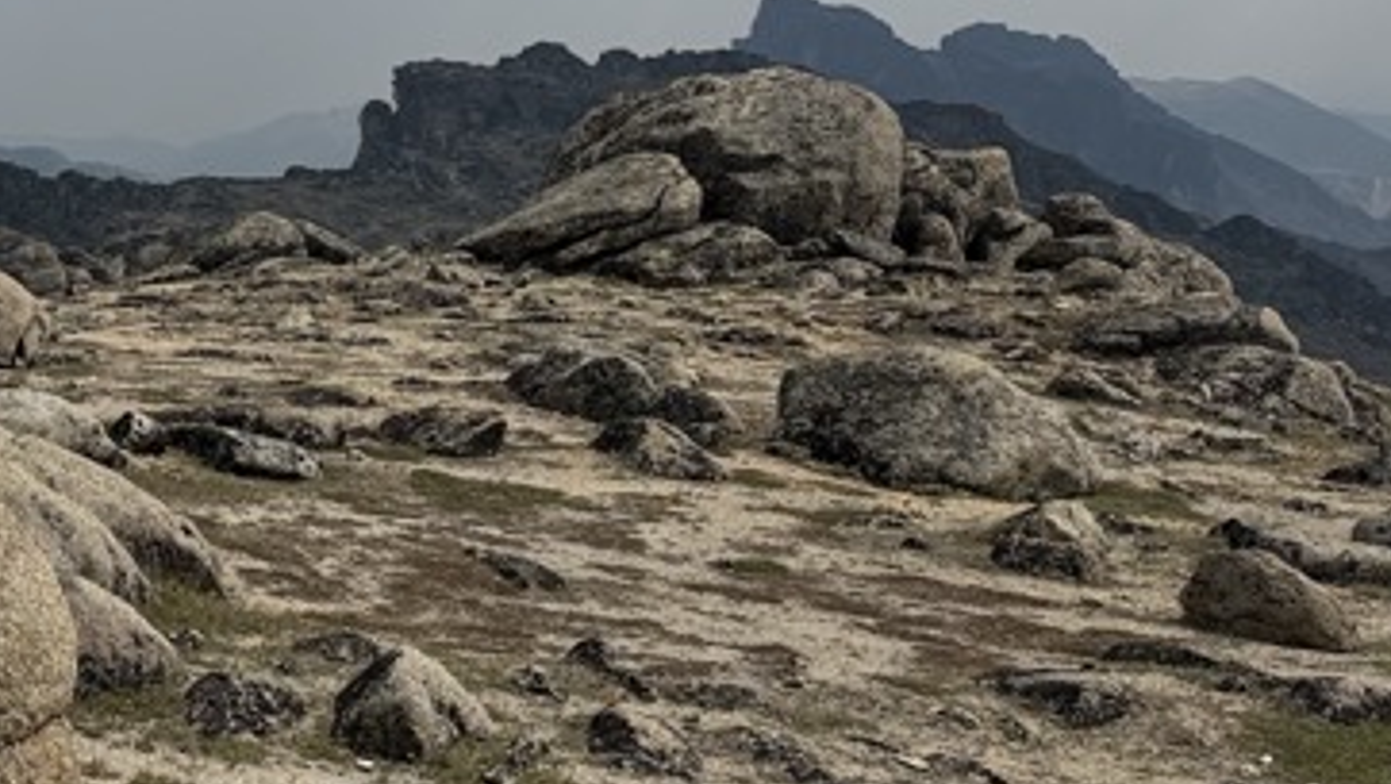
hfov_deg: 23.9
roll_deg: +2.5
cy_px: 584
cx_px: -565
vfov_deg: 16.3
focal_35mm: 74
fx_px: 2731
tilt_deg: -10.5
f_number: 1.78
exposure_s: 1/10309
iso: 80
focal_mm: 6.76
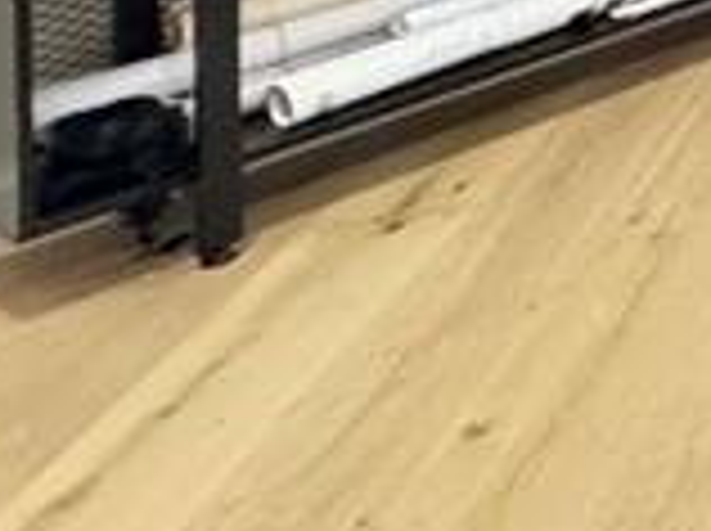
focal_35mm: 91
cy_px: -734
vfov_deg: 12.7
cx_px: 1953
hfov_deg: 12.7
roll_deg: -0.7
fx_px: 1866
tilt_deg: -1.8
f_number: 2.2
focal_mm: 2.22
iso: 1250
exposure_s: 1/60
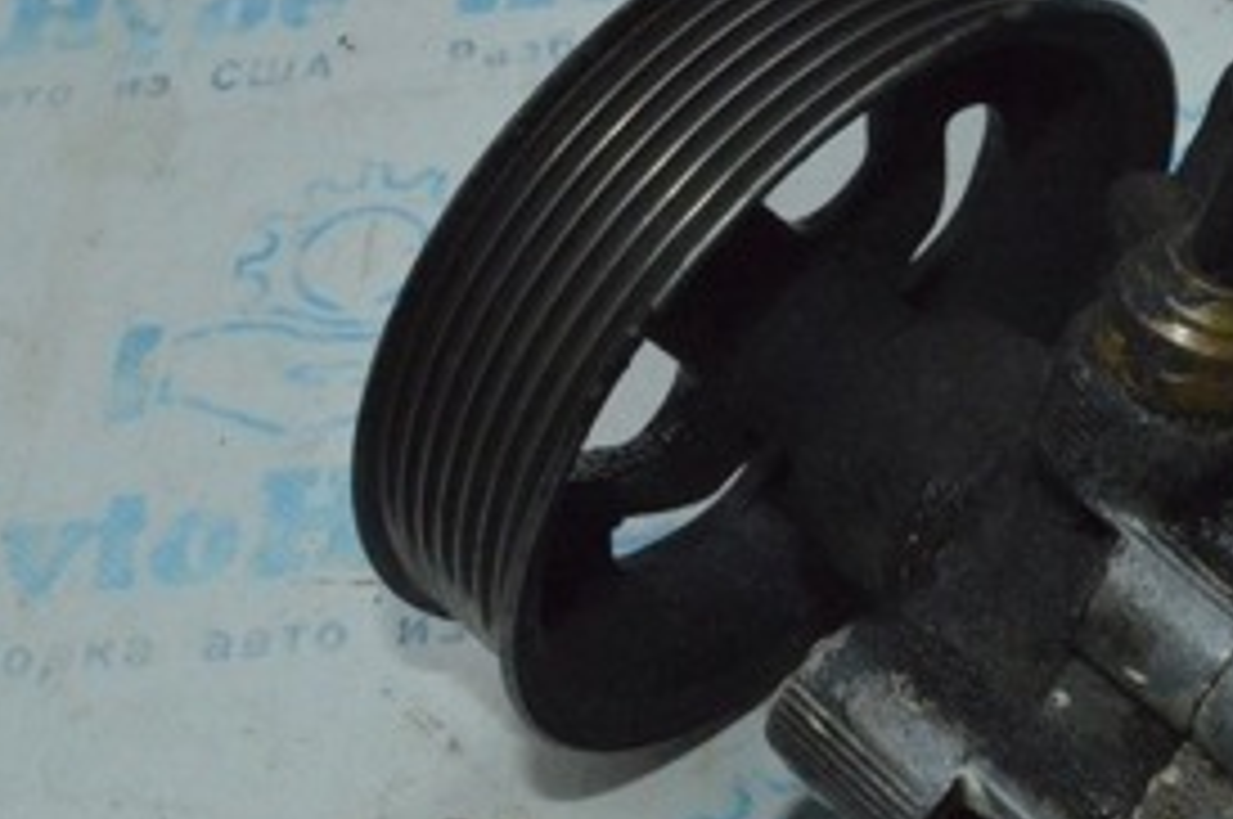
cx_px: 932
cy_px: 430
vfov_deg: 19.4
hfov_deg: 28.4
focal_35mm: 70
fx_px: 2395
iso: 5000
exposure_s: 1/200
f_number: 16
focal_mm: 20
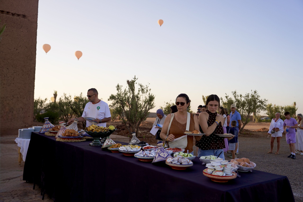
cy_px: 101
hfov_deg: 60.3
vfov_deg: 42.3
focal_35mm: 31
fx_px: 261
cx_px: 152
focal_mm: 31
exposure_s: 1/500
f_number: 4.5
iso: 100
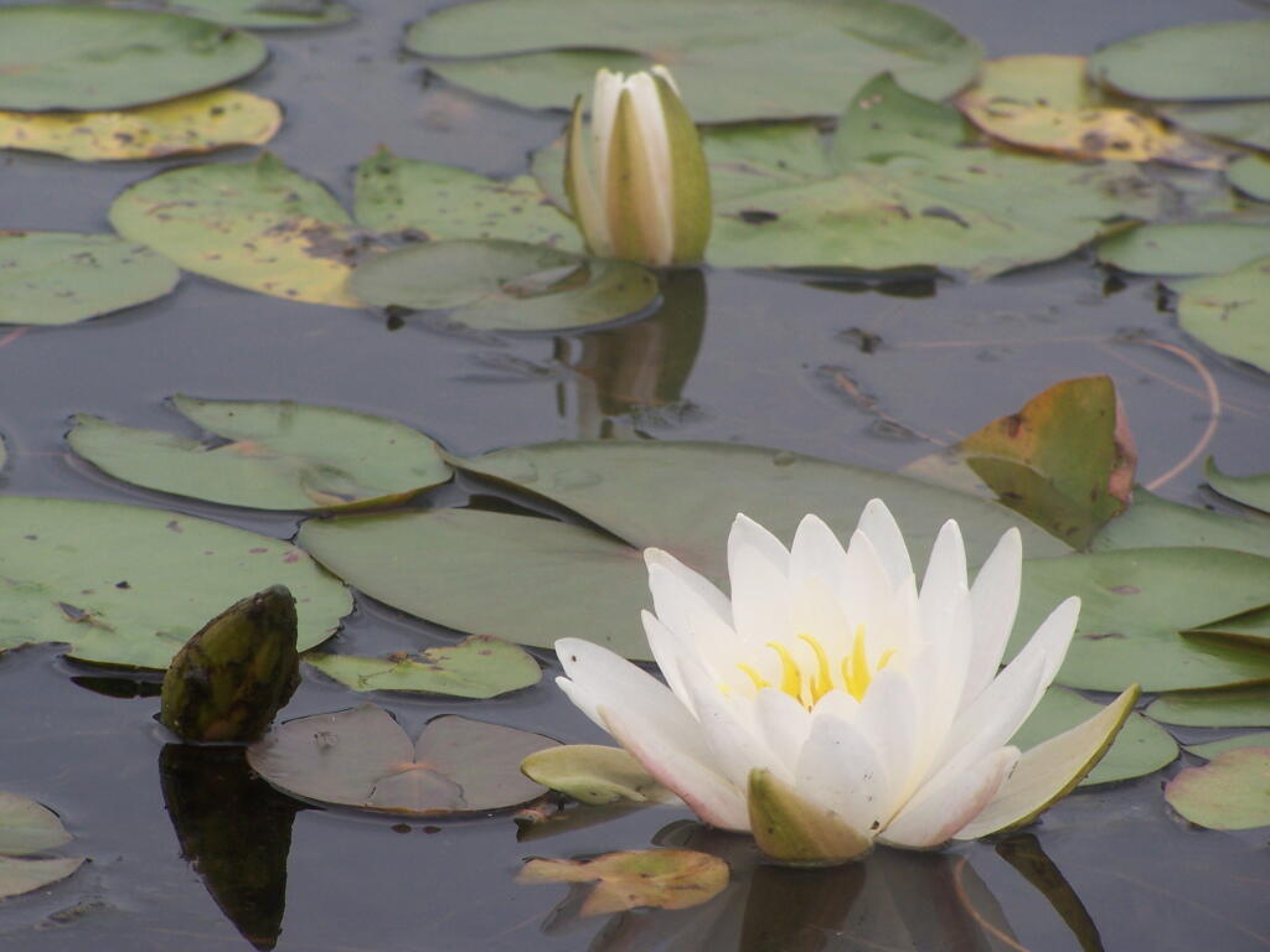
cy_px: 476
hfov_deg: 7.4
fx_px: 9832
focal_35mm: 268
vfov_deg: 5.5
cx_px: 635
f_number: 5
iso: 80
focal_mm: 44.4
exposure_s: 1/640
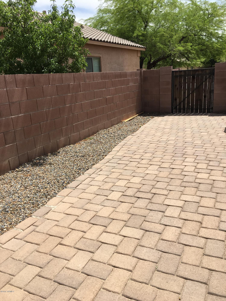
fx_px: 252
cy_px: 150
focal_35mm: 29
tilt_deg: -15.2
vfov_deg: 61.7
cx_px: 113
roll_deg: +3.1
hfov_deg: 48.2
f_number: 2.2
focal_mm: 4.15
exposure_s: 1/1399
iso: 25
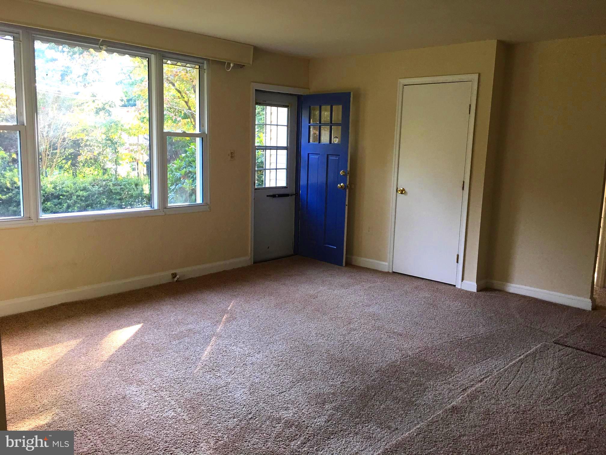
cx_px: 303
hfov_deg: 61.7
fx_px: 508
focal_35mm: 29
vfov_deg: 48.2
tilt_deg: -8.4
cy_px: 228
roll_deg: -1.5
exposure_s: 1/30
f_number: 2.2
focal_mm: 4.15
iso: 40
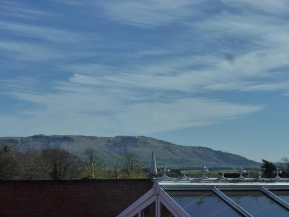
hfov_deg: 27.4
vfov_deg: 20.7
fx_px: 593
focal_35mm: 71
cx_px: 144
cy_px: 108
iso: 125
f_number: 4.8
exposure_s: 1/1000
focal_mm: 12.7
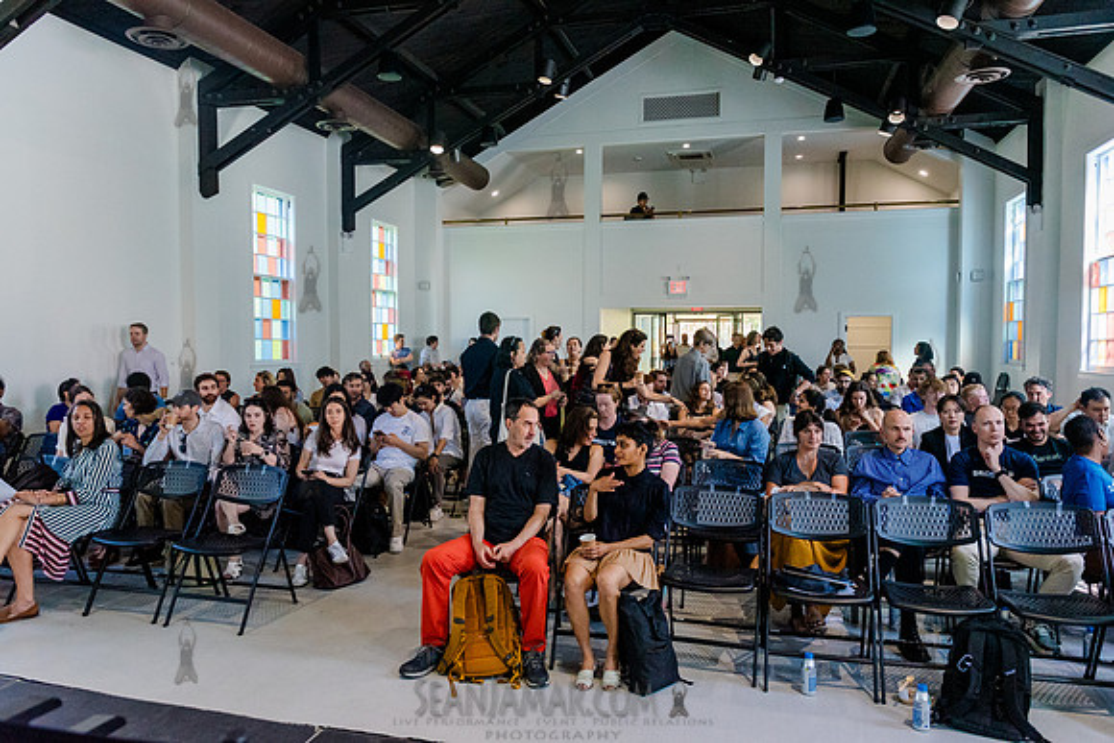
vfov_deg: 49.3
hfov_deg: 69.1
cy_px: 372
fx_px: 809
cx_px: 557
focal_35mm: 26
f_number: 4
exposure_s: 1/400
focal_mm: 26
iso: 5000
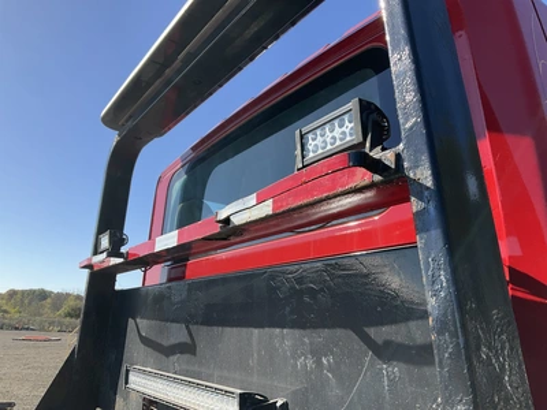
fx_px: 458
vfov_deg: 48.2
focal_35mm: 29
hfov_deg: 61.7
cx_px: 274
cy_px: 205
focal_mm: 3
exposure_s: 1/1250
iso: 25
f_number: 1.8
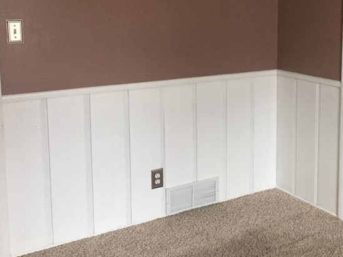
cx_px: 265
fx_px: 535
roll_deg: -1.1
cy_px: 73
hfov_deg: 34.7
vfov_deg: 26.8
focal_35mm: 54
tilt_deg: -7.9
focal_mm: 4.15
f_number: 2.2
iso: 125
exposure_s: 1/30
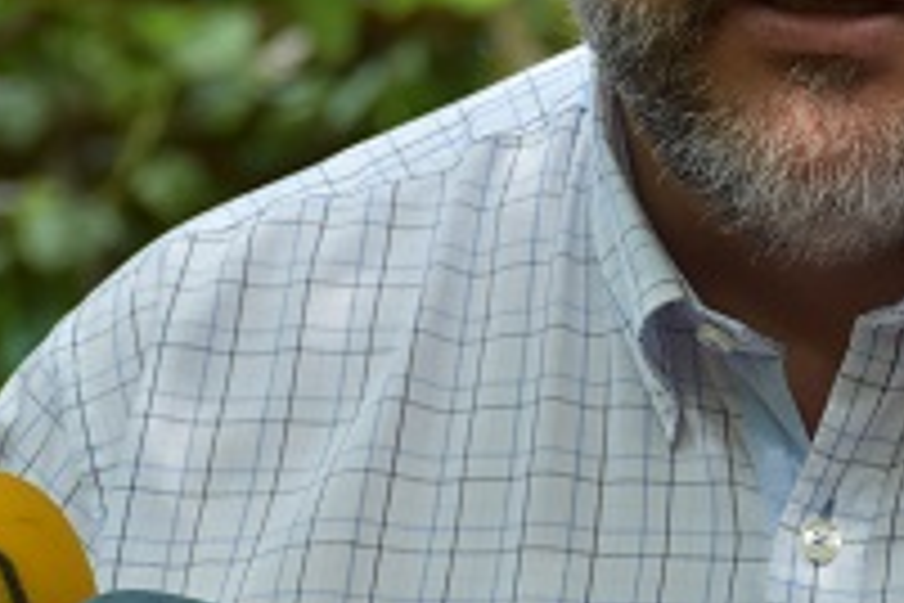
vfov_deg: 4.1
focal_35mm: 333
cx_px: 661
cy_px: 115
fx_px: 8373
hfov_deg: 6.2
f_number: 6.3
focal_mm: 75
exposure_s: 1/160
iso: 400
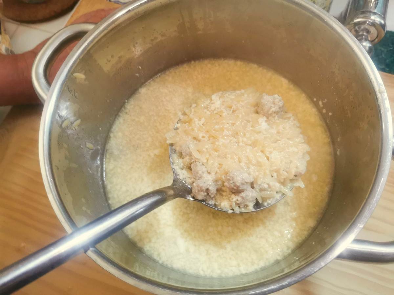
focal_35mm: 27
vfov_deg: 51.4
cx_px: 197
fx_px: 307
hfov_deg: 65.3
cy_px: 148
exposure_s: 1/50
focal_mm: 5.56
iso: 320
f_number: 1.6
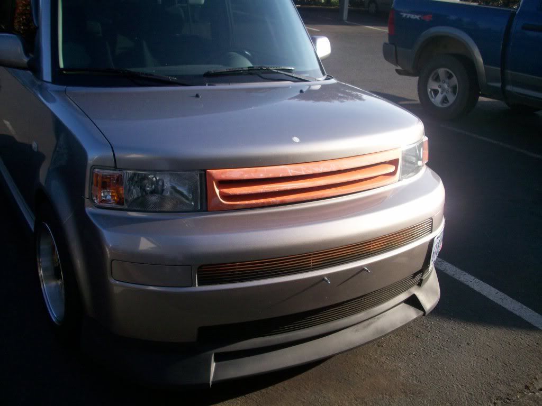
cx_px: 271
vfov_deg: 38.7
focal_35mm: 37
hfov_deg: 50.1
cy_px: 203
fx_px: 579
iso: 80
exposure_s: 1/515
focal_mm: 6.2
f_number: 2.8
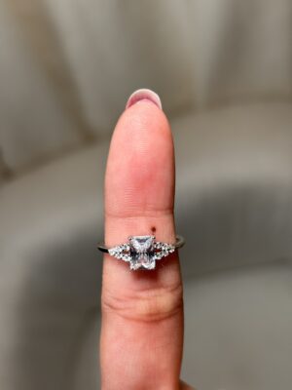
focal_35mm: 52
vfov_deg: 36.8
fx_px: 585
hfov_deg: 28.0
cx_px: 146
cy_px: 195
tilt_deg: -58.8
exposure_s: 1/112
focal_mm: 5.96
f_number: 1.6
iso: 50
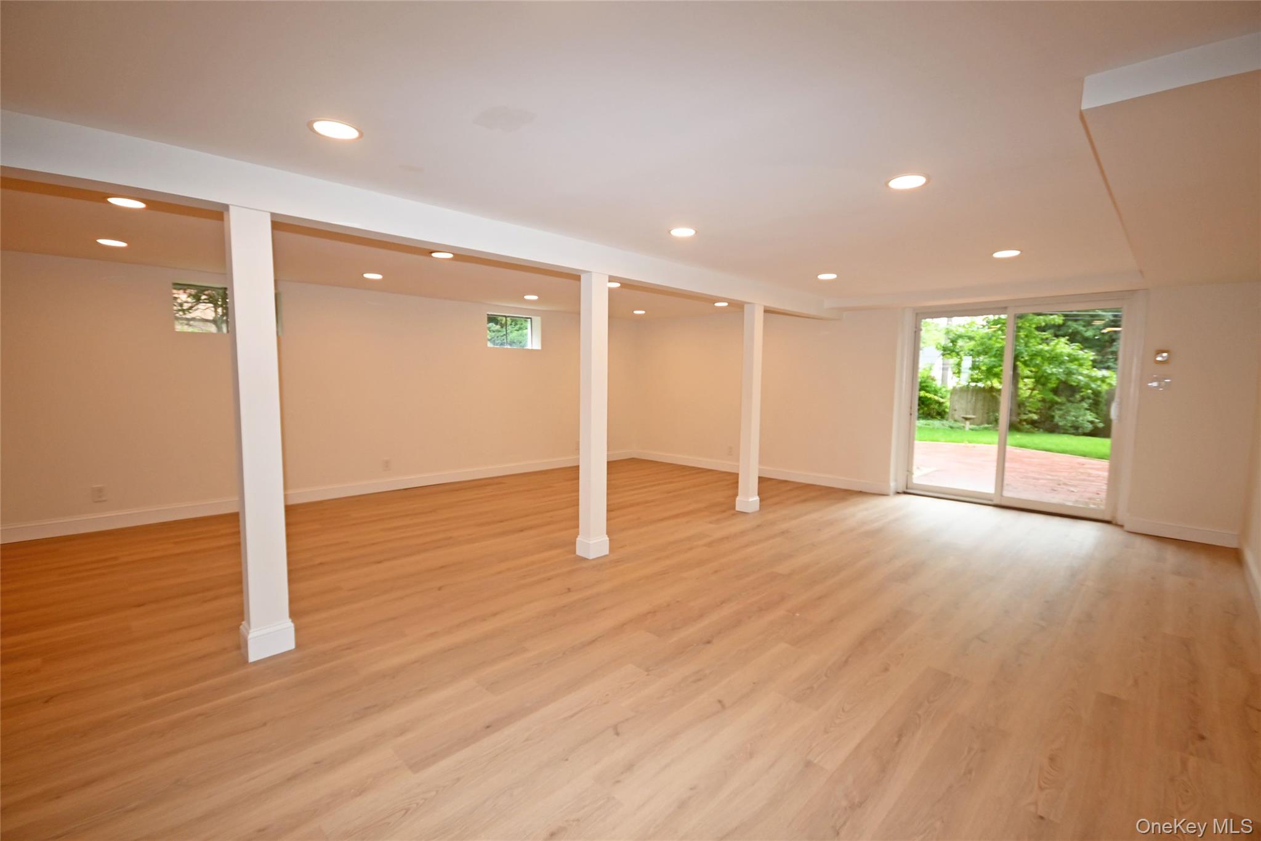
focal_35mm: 15
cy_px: 420
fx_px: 525
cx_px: 630
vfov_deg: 77.3
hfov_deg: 100.4
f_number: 4.5
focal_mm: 10
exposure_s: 1/80
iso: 200
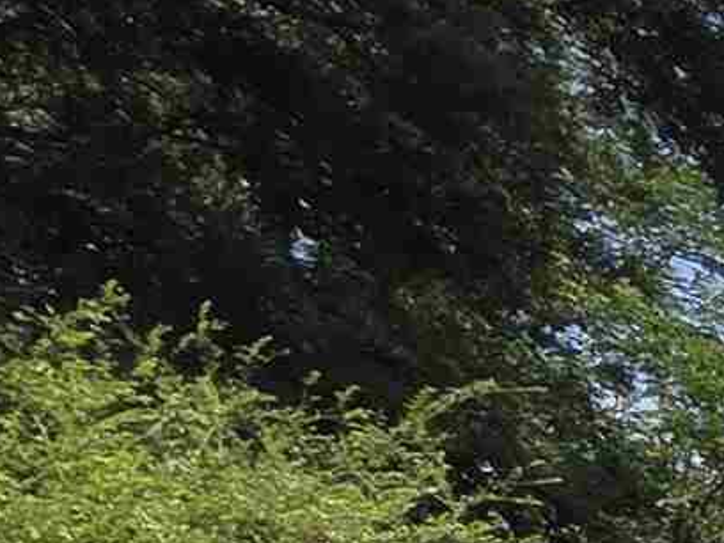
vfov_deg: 12.7
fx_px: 2050
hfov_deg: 9.5
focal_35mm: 98
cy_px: 1176
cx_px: 2546
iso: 50
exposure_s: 1/1654
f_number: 2.2
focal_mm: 2.2
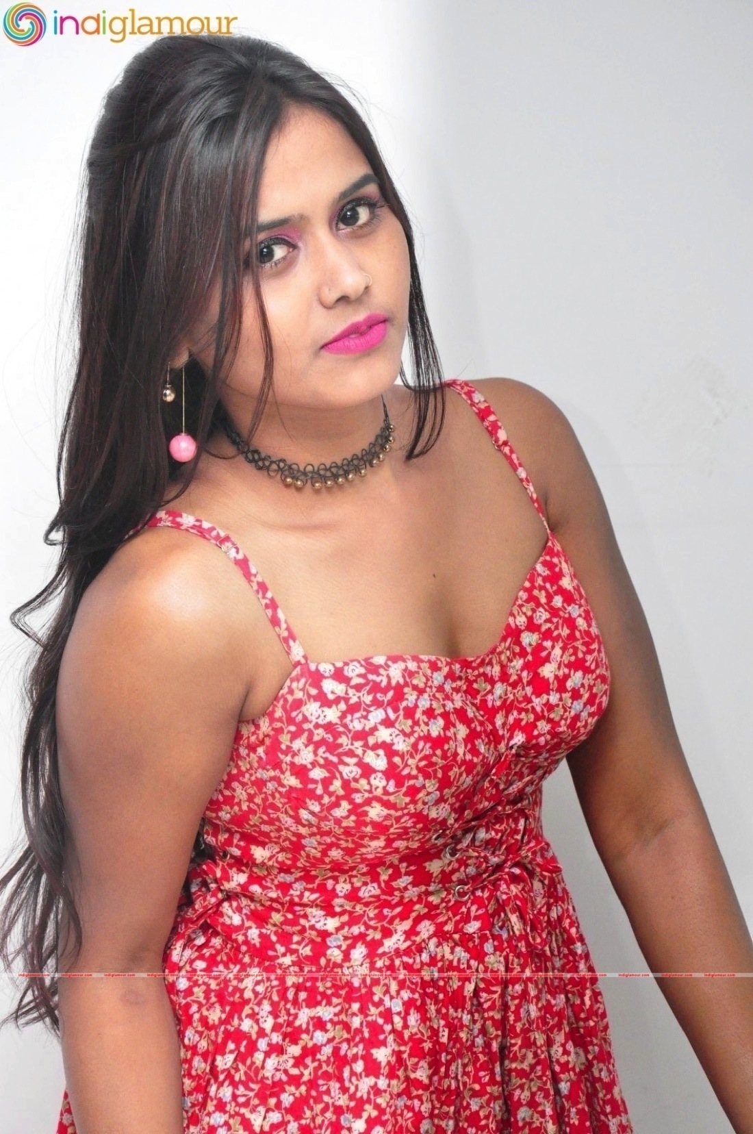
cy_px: 567
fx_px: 3538
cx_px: 376
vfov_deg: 18.2
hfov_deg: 12.1
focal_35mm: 112
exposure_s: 1/125
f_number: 5.3
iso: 3200
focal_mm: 75
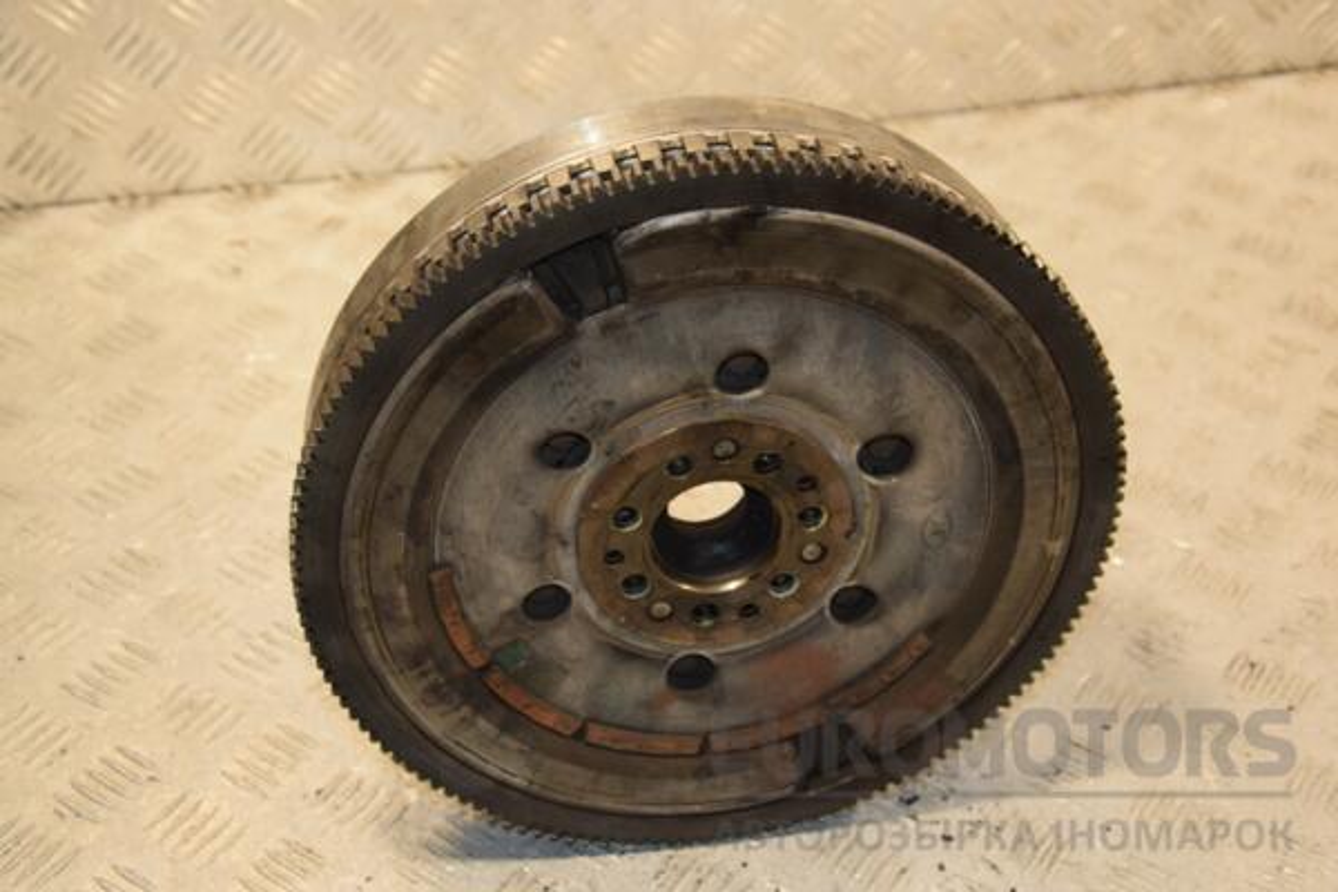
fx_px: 2230
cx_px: 669
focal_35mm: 60
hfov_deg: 33.4
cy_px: 446
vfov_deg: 22.6
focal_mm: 40
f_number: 4.8
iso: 800
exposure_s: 1/160
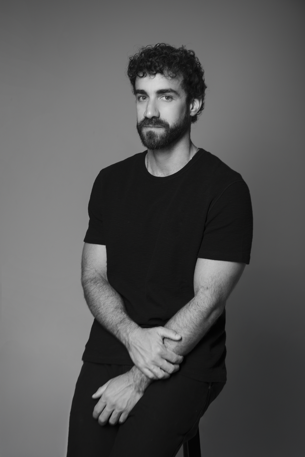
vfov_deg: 28.8
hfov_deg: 19.5
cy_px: 228
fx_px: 889
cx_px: 152
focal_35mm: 70
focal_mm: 70
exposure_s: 1/125
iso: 80
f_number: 5.6
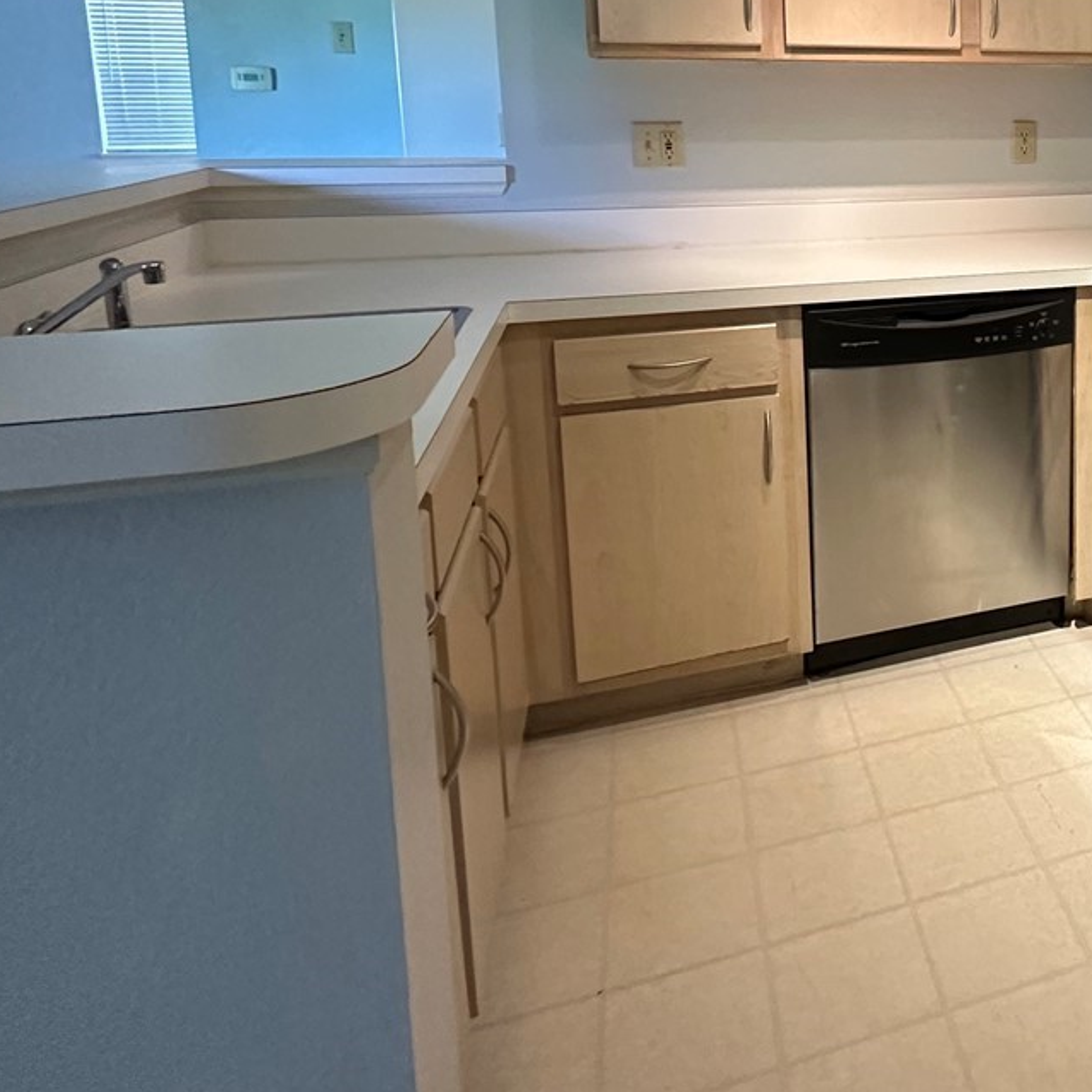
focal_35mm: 31
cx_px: 1126
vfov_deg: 49.8
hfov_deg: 43.7
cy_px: 236
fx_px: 1106
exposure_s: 1/60
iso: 400
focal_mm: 2.22
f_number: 2.2
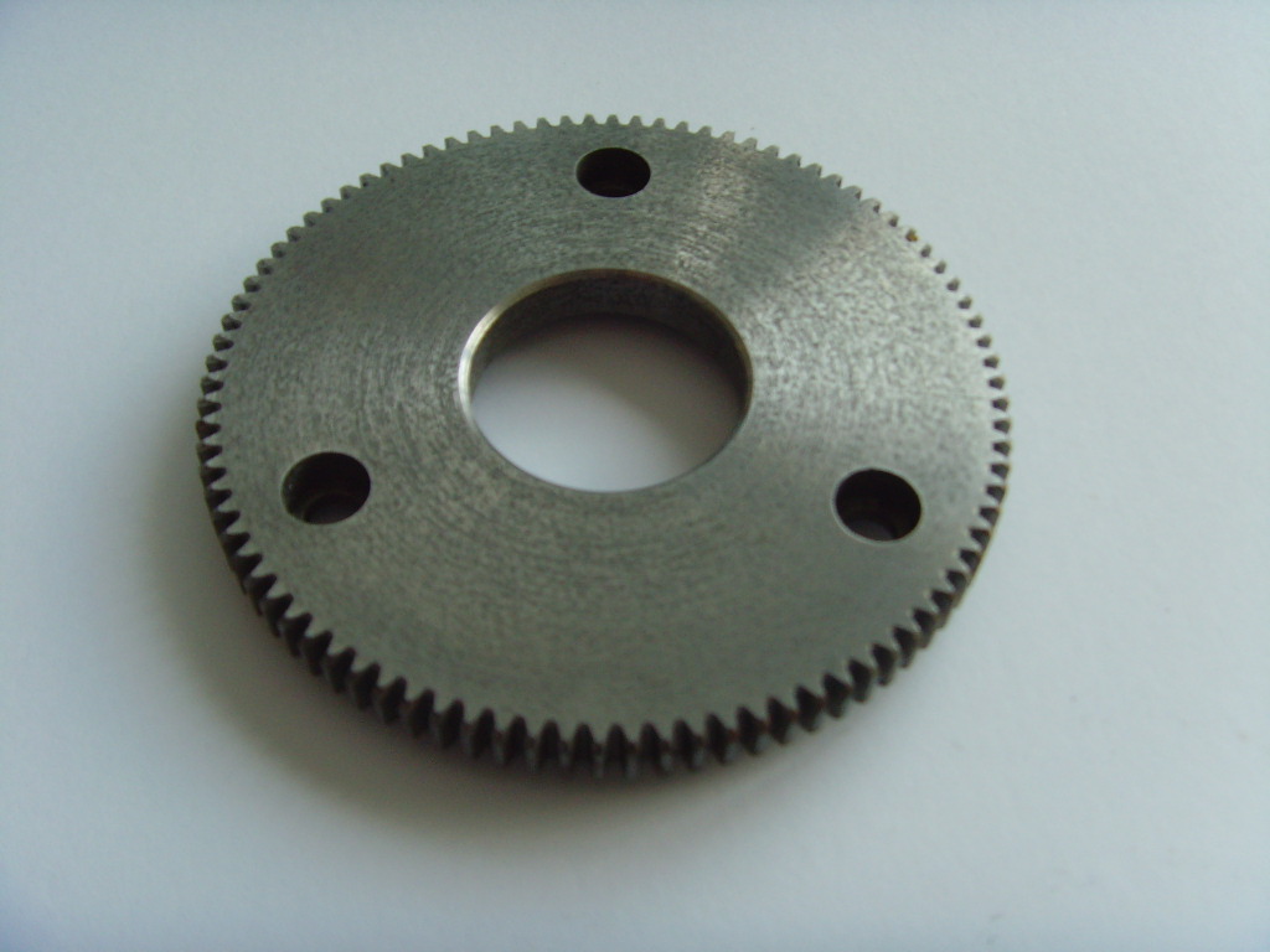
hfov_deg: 47.9
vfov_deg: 36.8
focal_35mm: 39
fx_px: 1431
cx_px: 635
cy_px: 476
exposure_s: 1/45
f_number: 3.5
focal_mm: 6.6
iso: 100
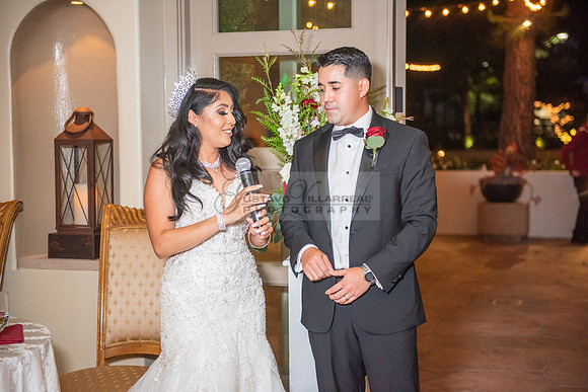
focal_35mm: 58
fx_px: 948
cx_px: 294
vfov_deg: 23.4
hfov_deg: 34.5
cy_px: 196
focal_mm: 58
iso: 1250
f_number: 2.8
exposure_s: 1/125
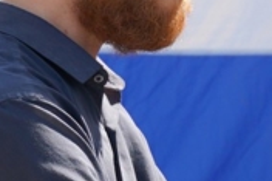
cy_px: 93
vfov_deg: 4.2
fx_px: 2469
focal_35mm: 327
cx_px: 416
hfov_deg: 6.2
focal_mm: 51
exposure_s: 1/200
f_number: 5.6
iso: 100
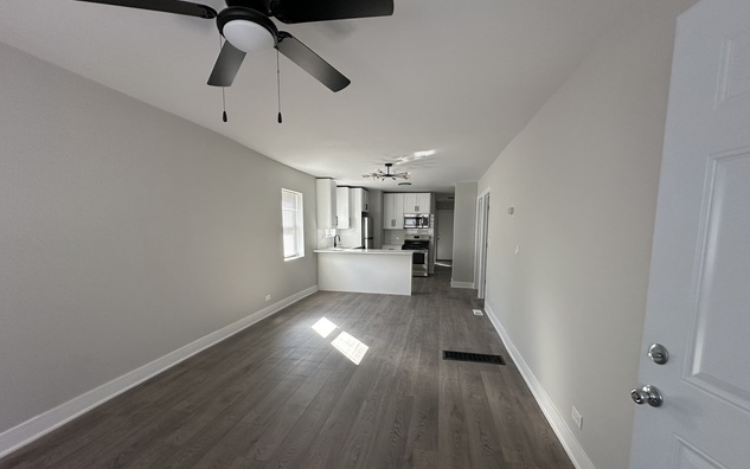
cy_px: 265
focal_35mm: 15
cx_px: 378
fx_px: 307
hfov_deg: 101.4
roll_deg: -0.2
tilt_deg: -6.4
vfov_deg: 74.5
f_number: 2.2
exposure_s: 1/99
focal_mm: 2.22
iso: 160
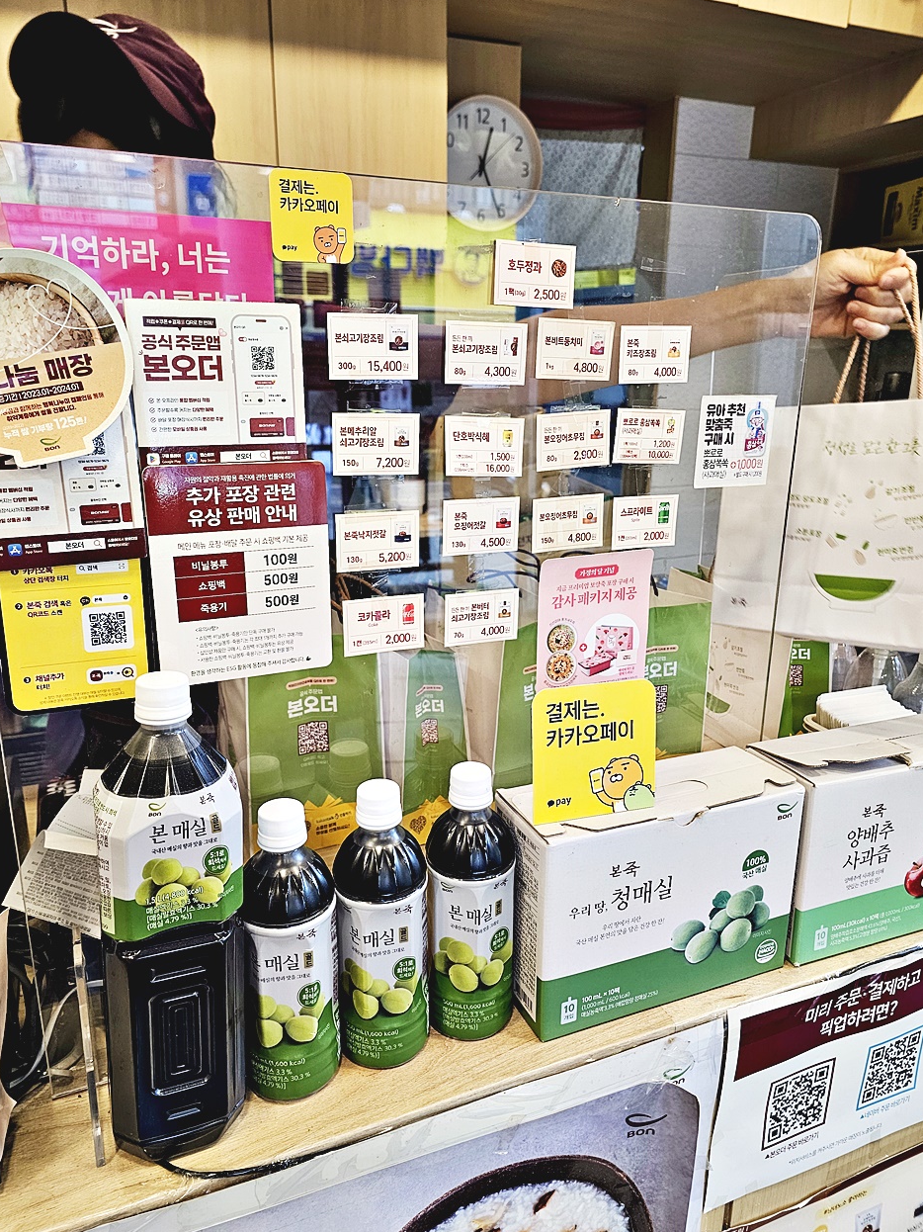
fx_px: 854
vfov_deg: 71.6
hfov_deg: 56.8
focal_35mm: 24
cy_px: 627
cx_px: 469
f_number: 1.7
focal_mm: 6.3
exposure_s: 1/120
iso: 160
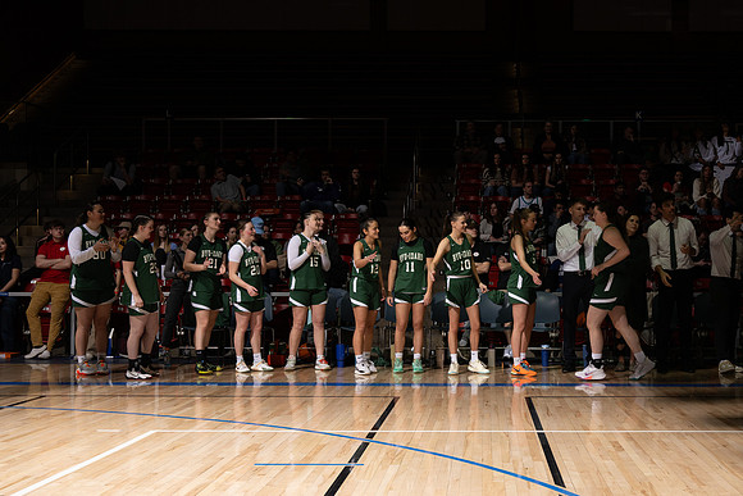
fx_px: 1143
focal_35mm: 55
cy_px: 249
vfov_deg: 24.5
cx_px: 490
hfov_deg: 35.7
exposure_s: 1/125
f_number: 5
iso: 100
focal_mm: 39
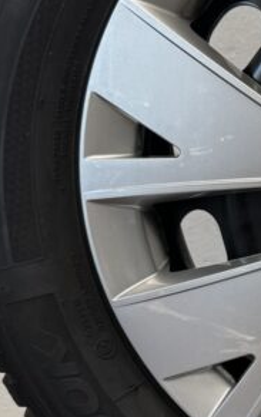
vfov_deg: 22.9
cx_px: 429
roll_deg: +0.1
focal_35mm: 89
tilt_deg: -15.7
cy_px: 339
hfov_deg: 13.5
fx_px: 1013
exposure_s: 1/121
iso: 80
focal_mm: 6.76
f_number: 1.78
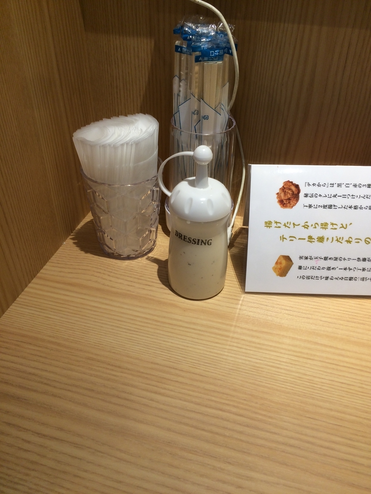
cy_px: 247
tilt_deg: -38.1
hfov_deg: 48.2
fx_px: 414
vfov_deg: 61.7
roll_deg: +0.9
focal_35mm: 29
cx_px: 186
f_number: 2.2
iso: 40
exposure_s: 1/60
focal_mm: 4.15
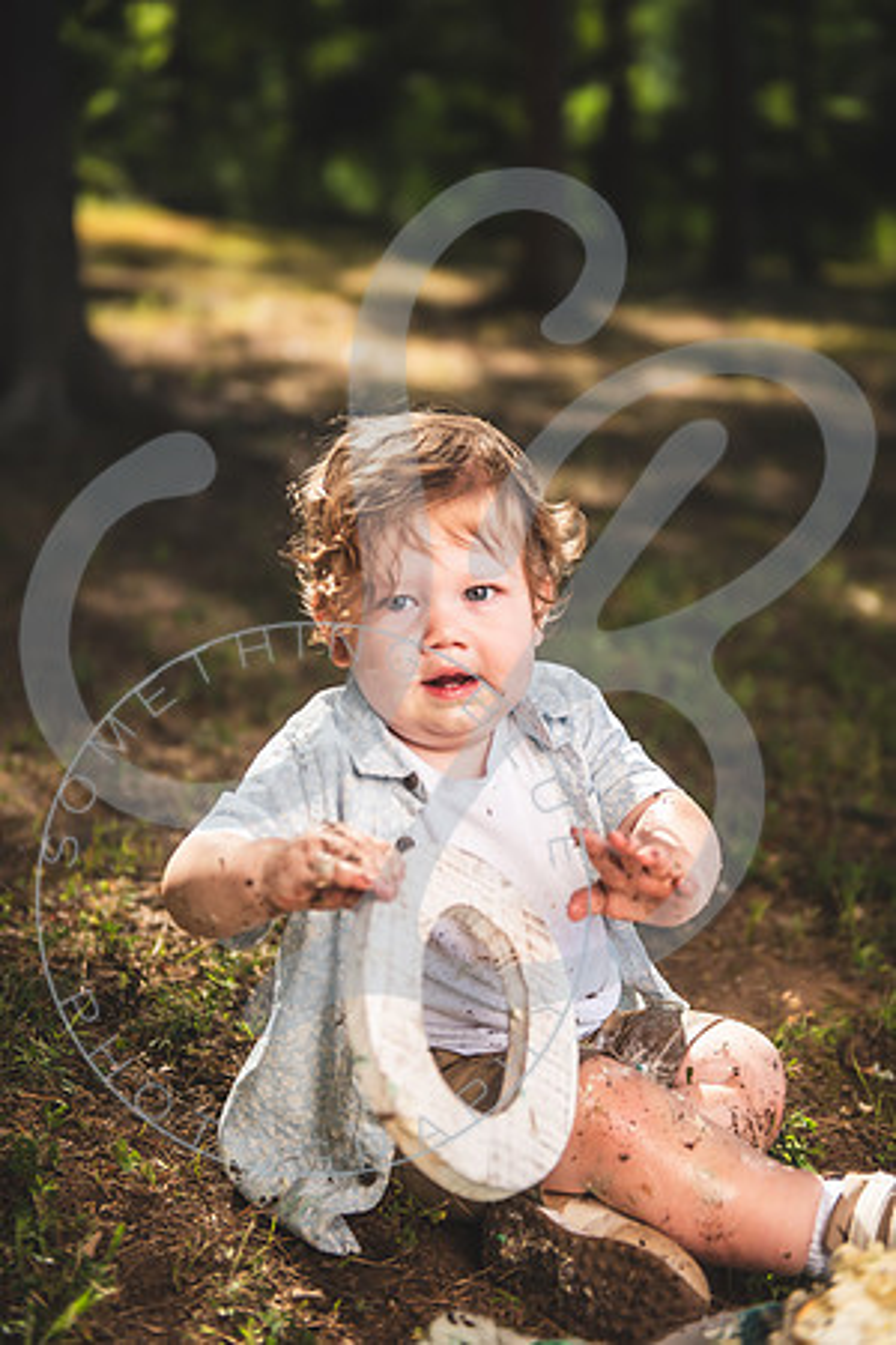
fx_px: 2165
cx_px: 448
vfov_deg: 34.5
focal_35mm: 58
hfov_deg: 23.4
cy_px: 672
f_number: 2.8
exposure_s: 1/800
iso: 100
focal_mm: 58
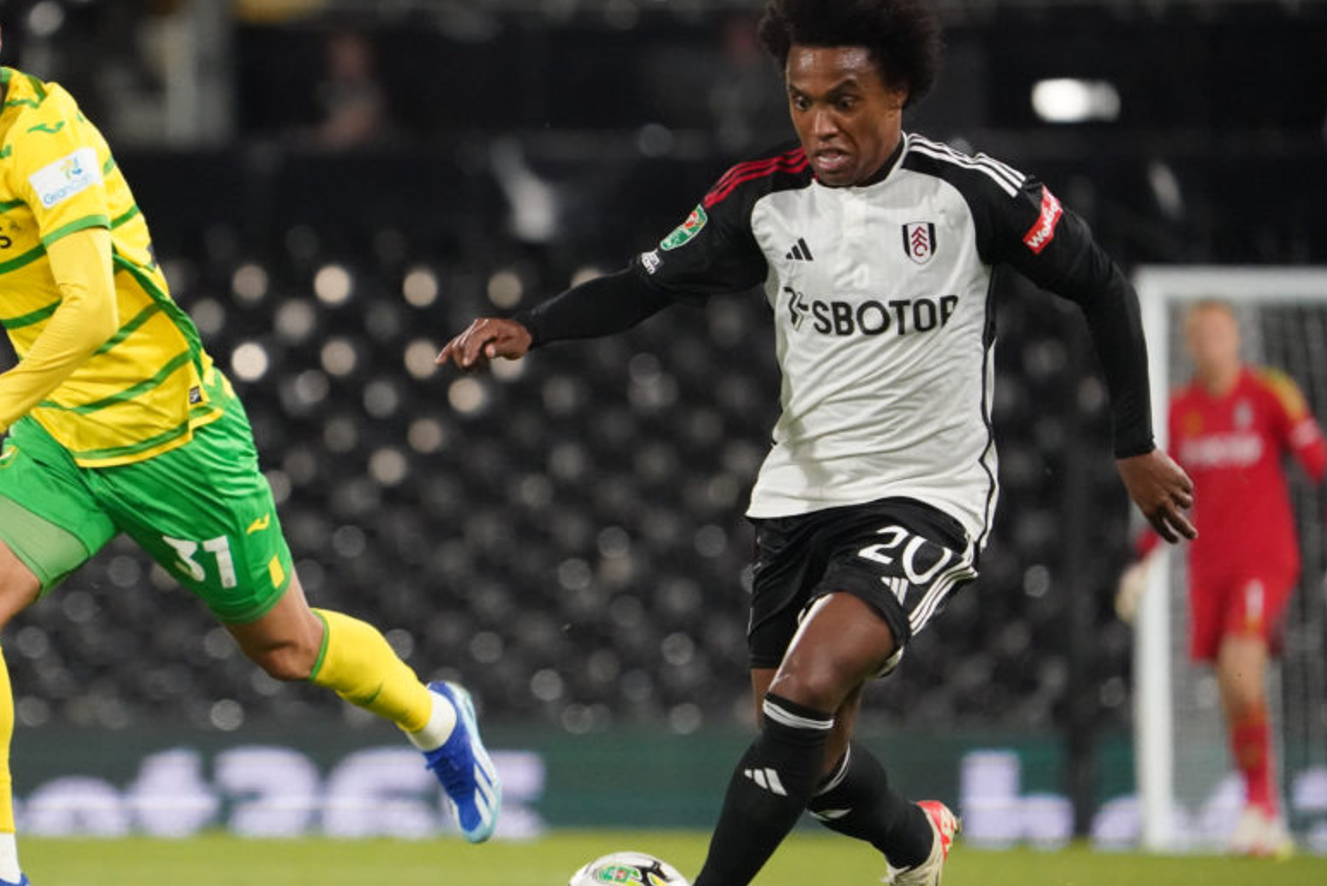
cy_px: 411
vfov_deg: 2.1
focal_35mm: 653
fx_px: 24078
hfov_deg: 3.2
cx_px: 472
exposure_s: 1/1250
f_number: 6.3
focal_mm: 493
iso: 12800
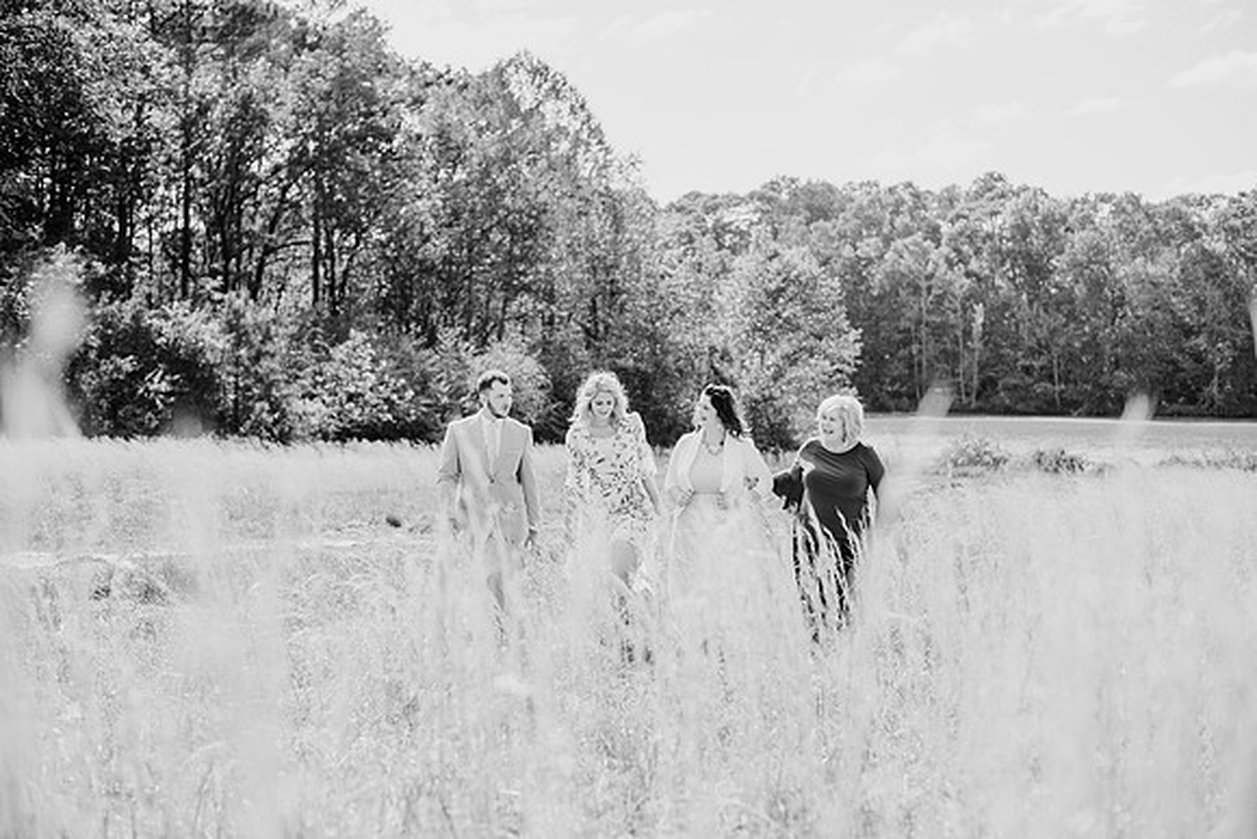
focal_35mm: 50
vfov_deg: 27.0
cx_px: 628
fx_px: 1746
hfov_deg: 39.6
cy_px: 420
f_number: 2.8
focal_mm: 50
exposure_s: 1/1000
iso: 100
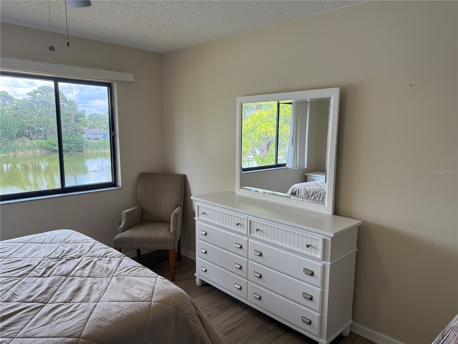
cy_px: 172
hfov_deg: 71.6
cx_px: 229
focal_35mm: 24
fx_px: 318
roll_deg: +0.5
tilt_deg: -7.4
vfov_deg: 56.8
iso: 100
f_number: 1.78
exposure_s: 1/290
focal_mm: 6.76
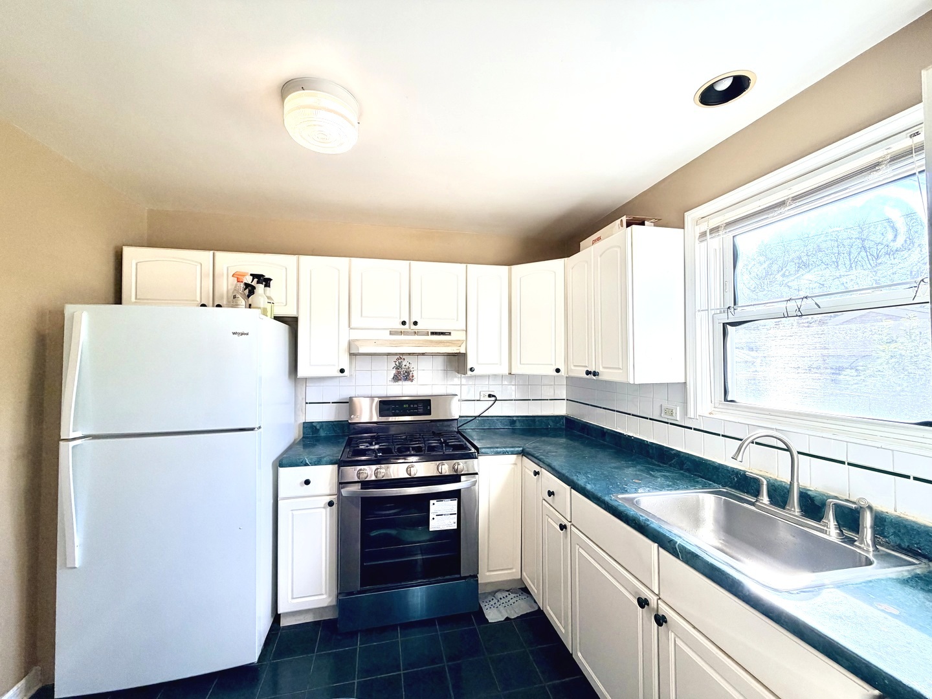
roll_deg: +0.4
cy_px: 350
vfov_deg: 85.7
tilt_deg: +1.2
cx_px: 466
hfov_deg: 102.1
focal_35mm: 14
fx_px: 377
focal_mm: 2.22
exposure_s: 1/120
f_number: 2.2
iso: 80
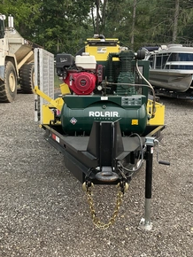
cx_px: 89
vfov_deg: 46.8
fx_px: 297
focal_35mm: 40
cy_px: 128
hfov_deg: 36.0
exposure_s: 1/412
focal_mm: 3
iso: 25
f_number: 1.8
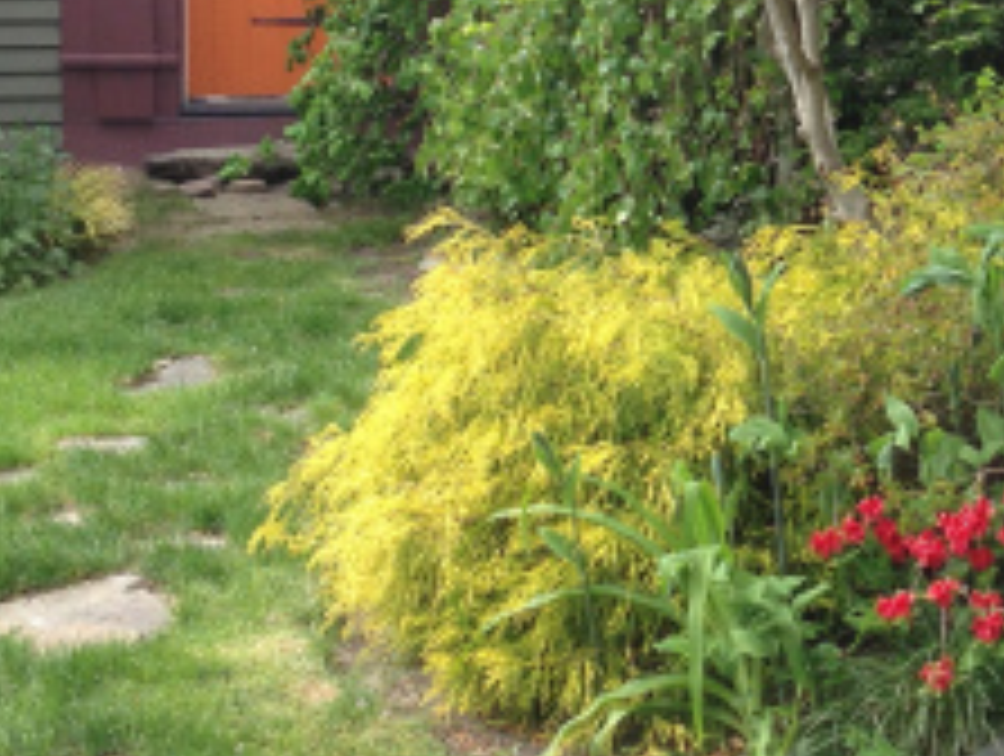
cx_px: 954
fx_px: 2789
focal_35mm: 96
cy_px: 54
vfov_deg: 15.2
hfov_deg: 19.9
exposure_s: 1/249
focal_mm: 4.13
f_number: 2.4
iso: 50
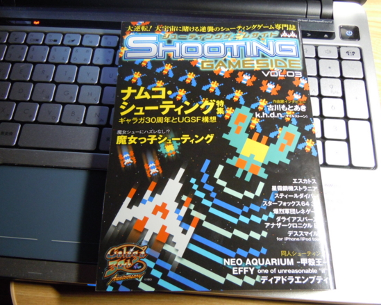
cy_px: 149
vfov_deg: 45.8
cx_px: 198
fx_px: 361
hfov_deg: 55.7
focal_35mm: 32
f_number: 3.5
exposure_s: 1/13
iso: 400
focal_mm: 5.4
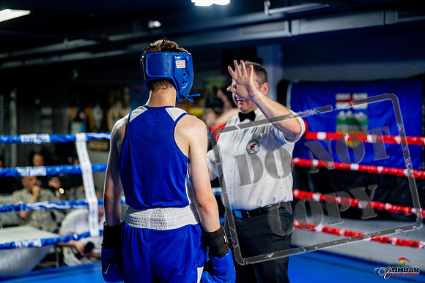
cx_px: 212
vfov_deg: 20.9
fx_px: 768
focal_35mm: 65
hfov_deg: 31.0
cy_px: 142
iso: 4000
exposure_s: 1/1000
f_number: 2
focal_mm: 65
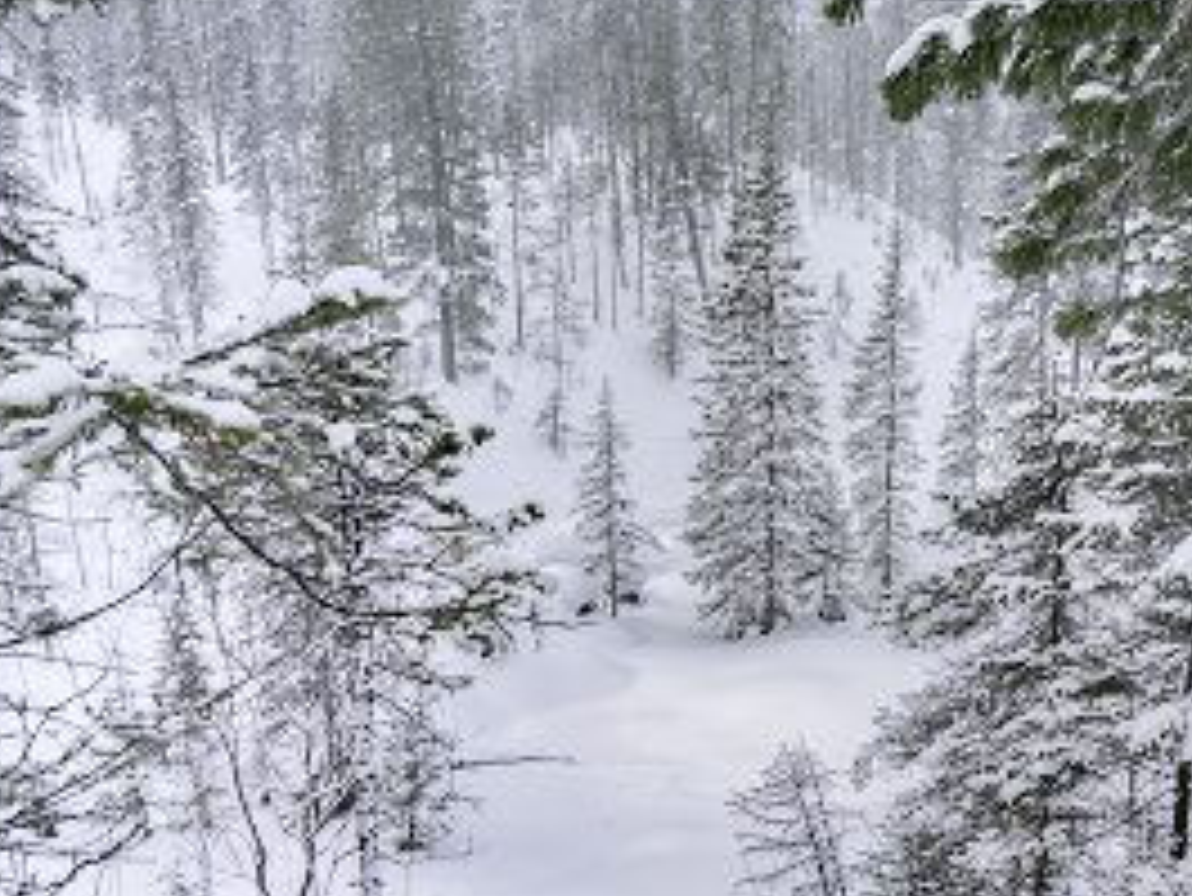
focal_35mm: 37
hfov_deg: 49.8
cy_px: 489
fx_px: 1275
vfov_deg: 38.7
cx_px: 720
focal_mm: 14
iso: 200
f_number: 6.3
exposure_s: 1/640
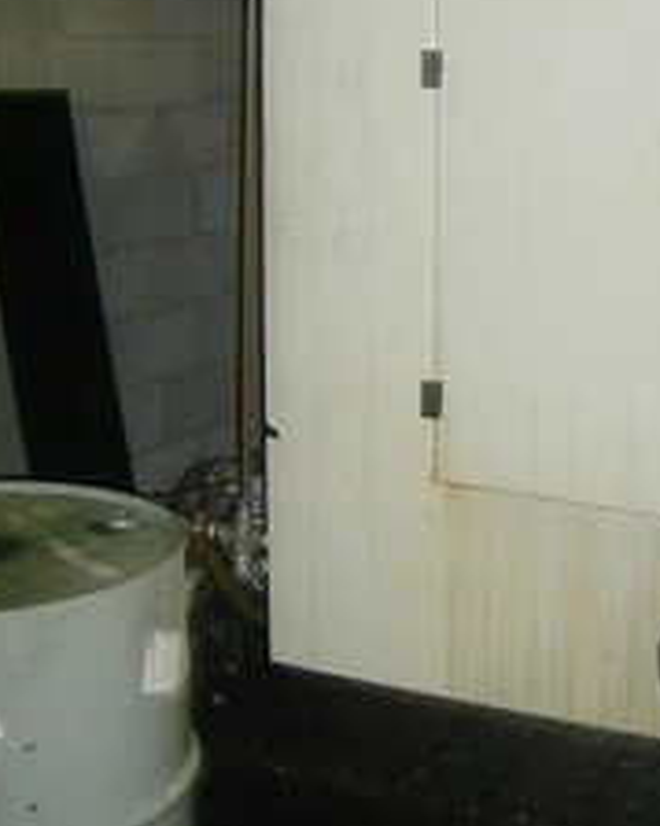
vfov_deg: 29.4
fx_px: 1539
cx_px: 479
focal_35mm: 63
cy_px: 177
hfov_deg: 24.0
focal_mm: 6
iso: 200
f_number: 2.8
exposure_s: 1/60
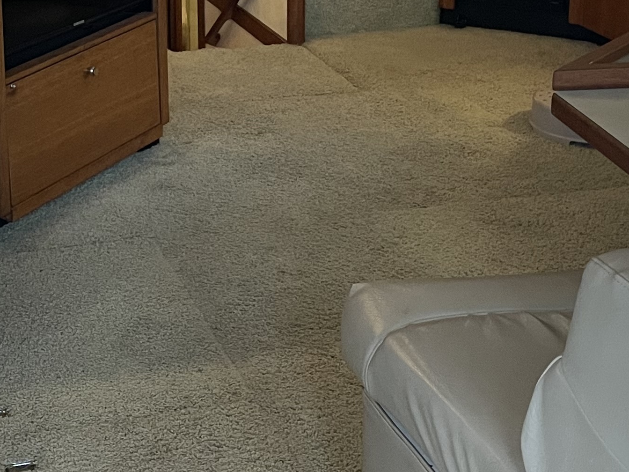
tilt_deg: -13.7
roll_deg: +1.8
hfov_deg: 24.7
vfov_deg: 18.5
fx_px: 1417
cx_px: 140
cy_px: 27
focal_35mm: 78
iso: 400
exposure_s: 1/60
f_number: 1.6
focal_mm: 4.2
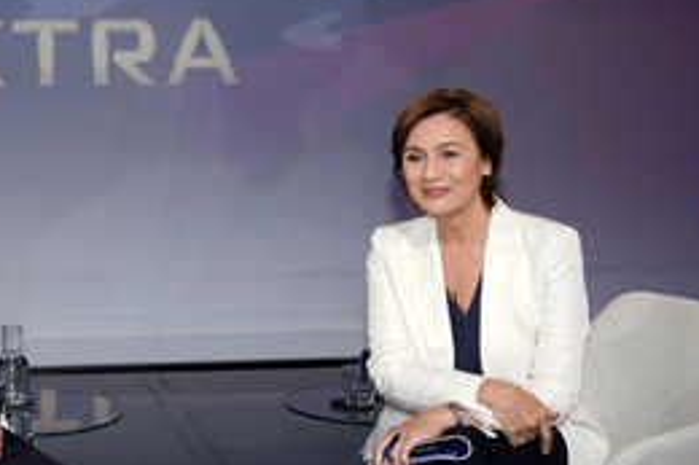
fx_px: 1281
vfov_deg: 20.5
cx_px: 130
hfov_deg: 29.8
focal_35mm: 66
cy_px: 169
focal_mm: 38
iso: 2000
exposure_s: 1/125
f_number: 5
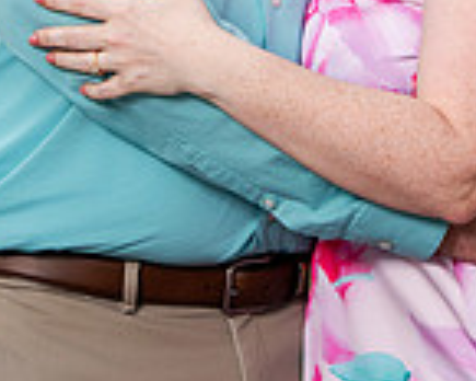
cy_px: -240
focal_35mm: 337
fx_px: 4748
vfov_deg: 4.6
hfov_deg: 5.7
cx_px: 289
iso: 320
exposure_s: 1/3200
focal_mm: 116
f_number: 3.5
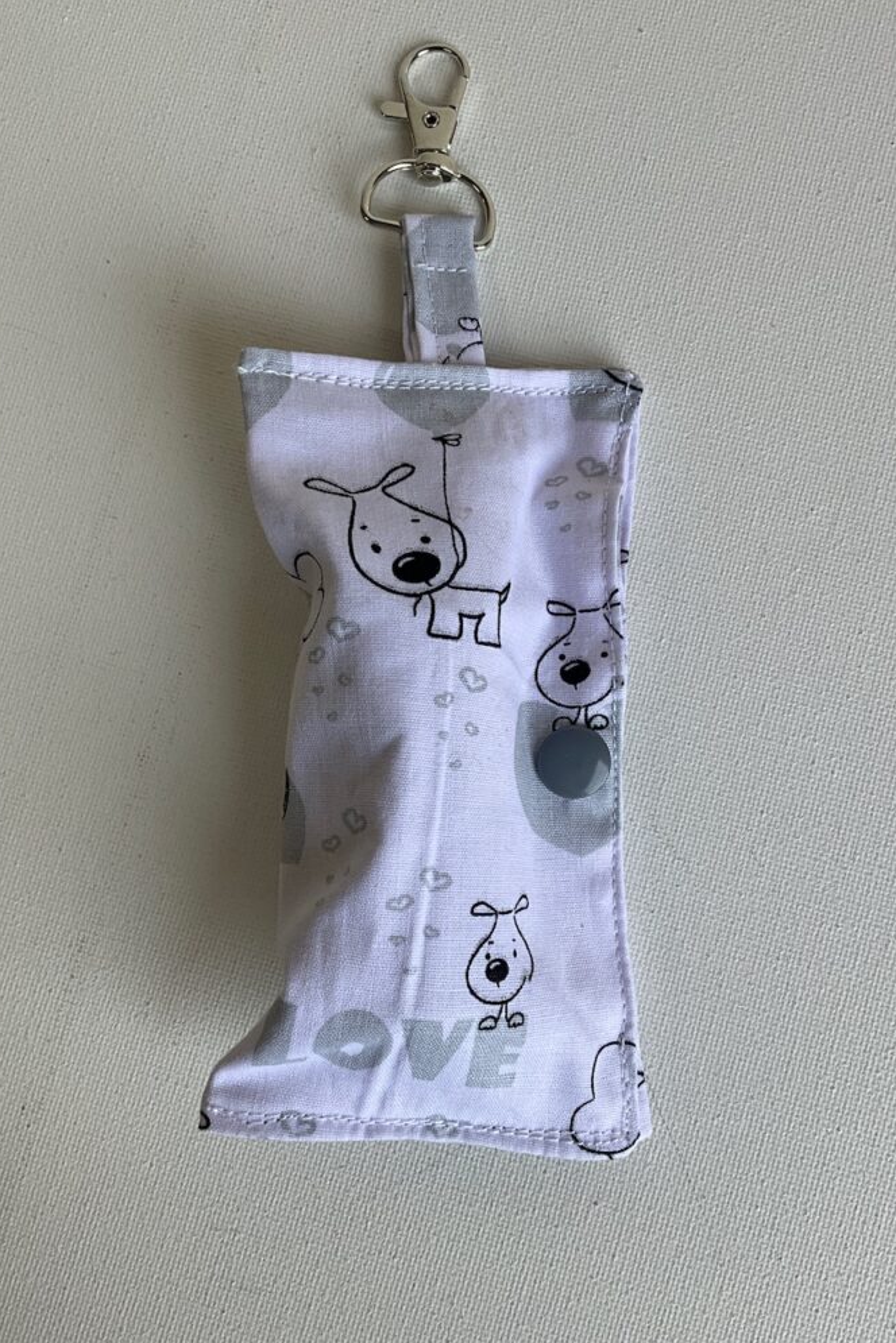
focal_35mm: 31
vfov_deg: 60.3
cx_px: 479
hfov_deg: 42.3
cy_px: 677
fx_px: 1157
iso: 20
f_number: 1.8
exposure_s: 1/149
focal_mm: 3
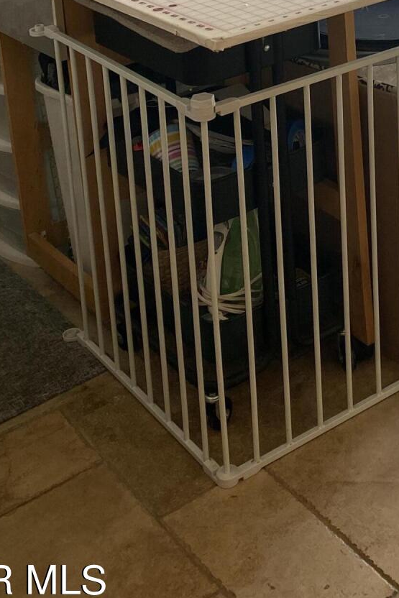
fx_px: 1080
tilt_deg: -12.7
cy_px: -73
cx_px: 405
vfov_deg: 28.0
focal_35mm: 65
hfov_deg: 20.2
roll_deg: +2.9
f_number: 1.8
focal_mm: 4.25
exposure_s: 1/120
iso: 80
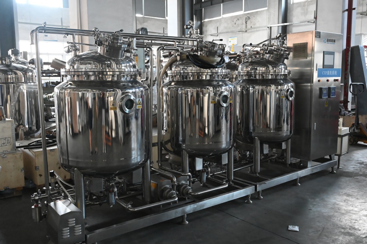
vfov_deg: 38.8
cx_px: 184
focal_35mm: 34
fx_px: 346
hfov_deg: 55.8
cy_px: 122
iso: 16000
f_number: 6.3
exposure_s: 1/125
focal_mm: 34
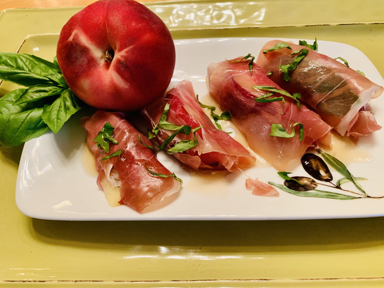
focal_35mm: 26
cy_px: 144
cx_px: 192
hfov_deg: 67.3
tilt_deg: -56.4
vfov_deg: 53.1
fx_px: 288
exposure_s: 1/60
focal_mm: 4.25
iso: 160
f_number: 1.8
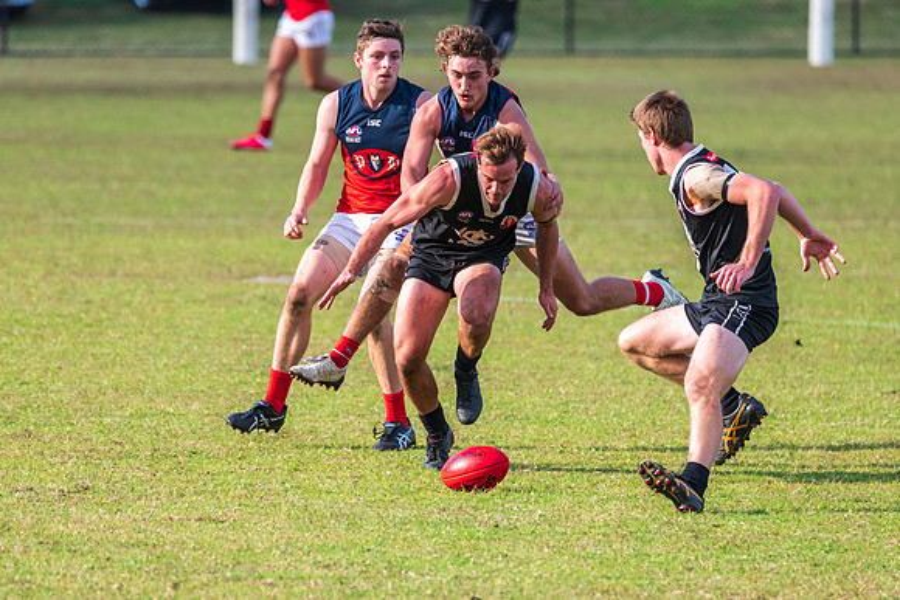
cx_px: 454
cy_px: 356
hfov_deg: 3.7
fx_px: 13957
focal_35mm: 558
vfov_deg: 2.5
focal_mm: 450
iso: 800
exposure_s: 1/1250
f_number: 7.1
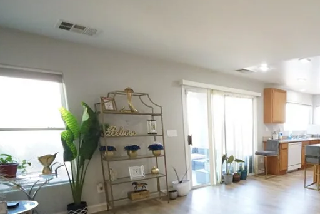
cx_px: 303
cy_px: 160
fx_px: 213
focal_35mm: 24
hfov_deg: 59.4
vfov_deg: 51.0
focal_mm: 12
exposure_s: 1/125
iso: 10000
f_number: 7.1
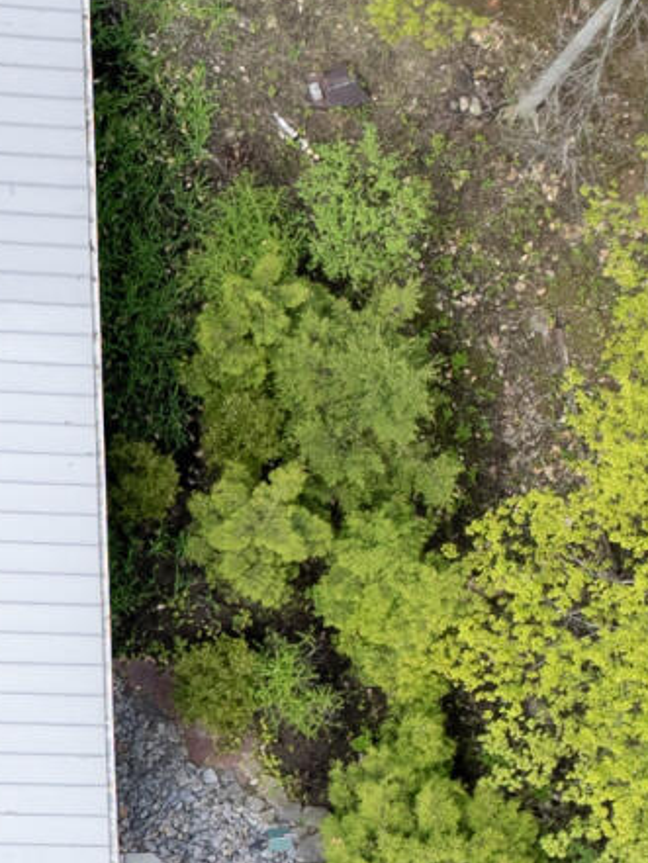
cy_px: 1560
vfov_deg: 11.3
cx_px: -711
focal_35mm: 163
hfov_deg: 8.6
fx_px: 4066
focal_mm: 12.29
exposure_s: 1/320
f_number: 2.8
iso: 100
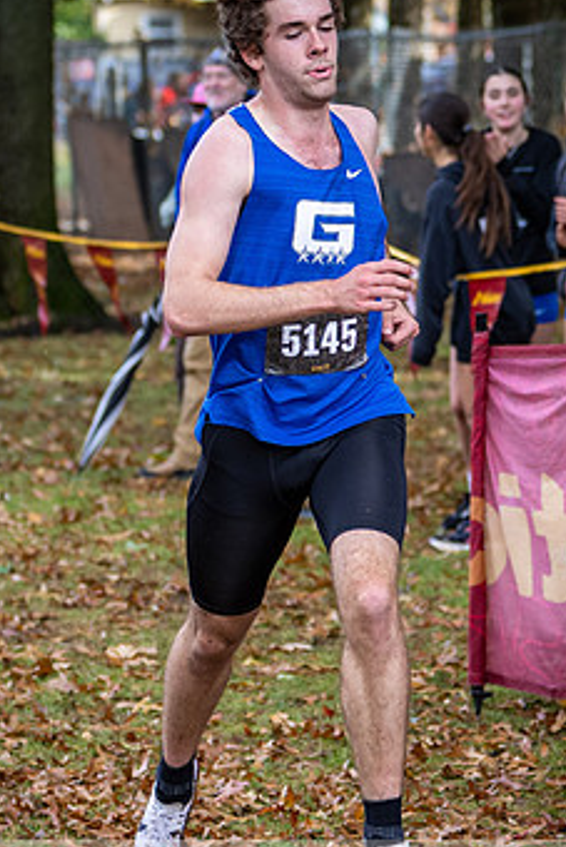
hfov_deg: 5.5
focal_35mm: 251
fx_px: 5913
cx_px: 327
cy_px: 389
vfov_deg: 8.2
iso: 280
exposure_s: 1/1000
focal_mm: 78
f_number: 2.8
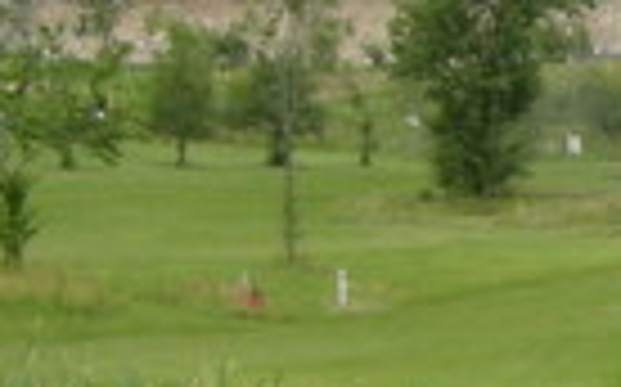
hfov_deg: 7.1
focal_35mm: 280
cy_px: 356
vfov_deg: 4.7
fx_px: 4735
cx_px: 1490
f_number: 6.1
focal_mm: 10.1
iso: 64
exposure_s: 1/212
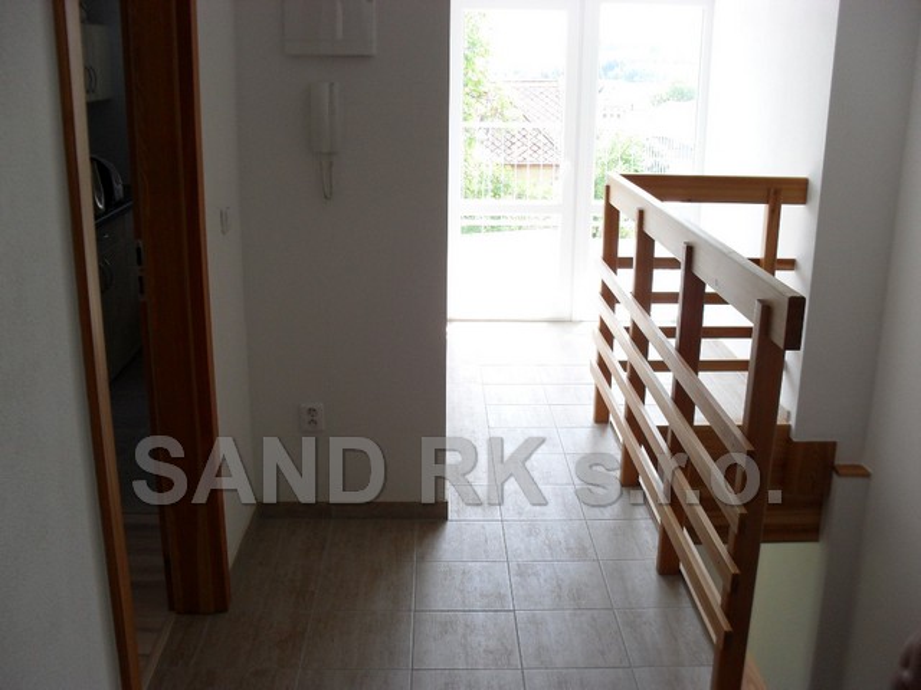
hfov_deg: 52.6
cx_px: 460
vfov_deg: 40.7
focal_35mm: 35
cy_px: 345
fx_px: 931
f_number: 3.2
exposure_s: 1/90
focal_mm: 6.3
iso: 100
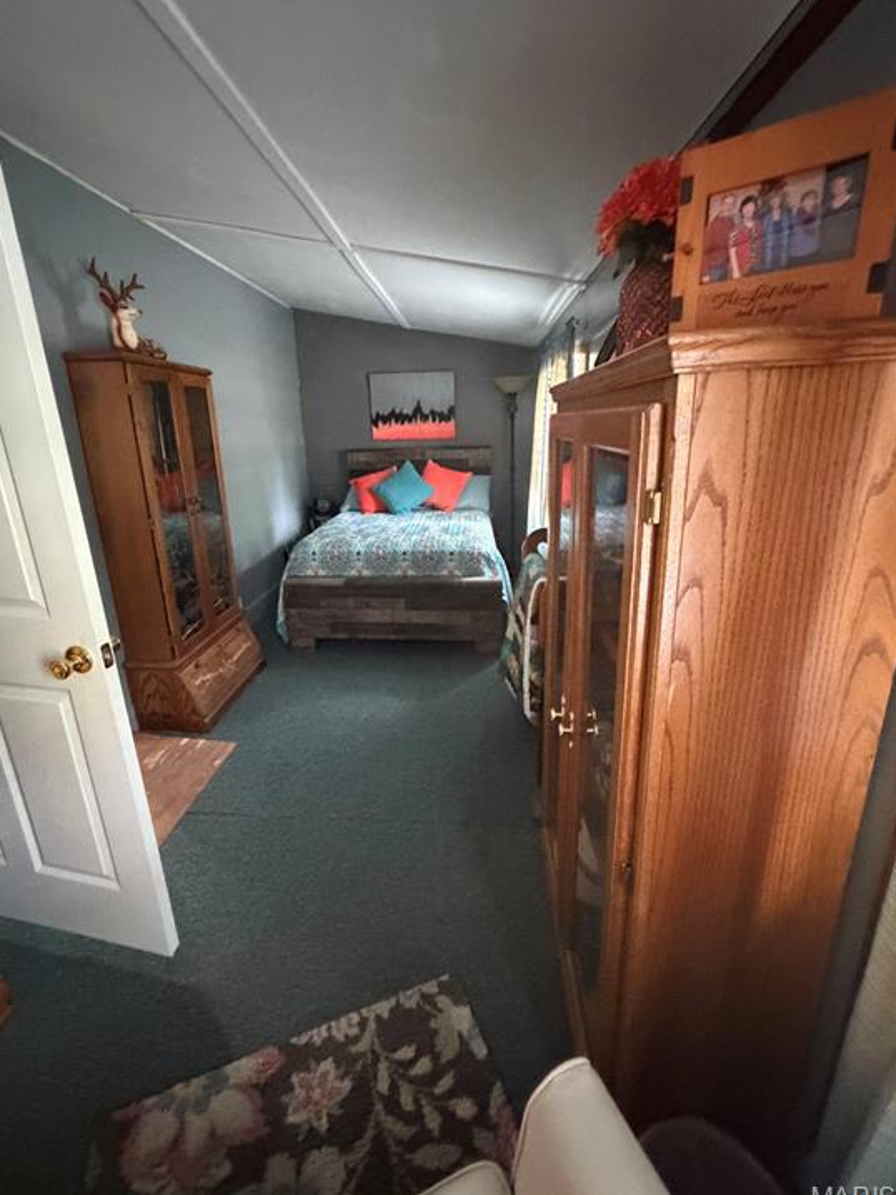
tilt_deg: -16.8
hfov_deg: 81.7
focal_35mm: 15
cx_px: 426
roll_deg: +3.3
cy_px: 578
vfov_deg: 98.1
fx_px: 518
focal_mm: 2.22
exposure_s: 1/40
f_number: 2.2
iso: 1600
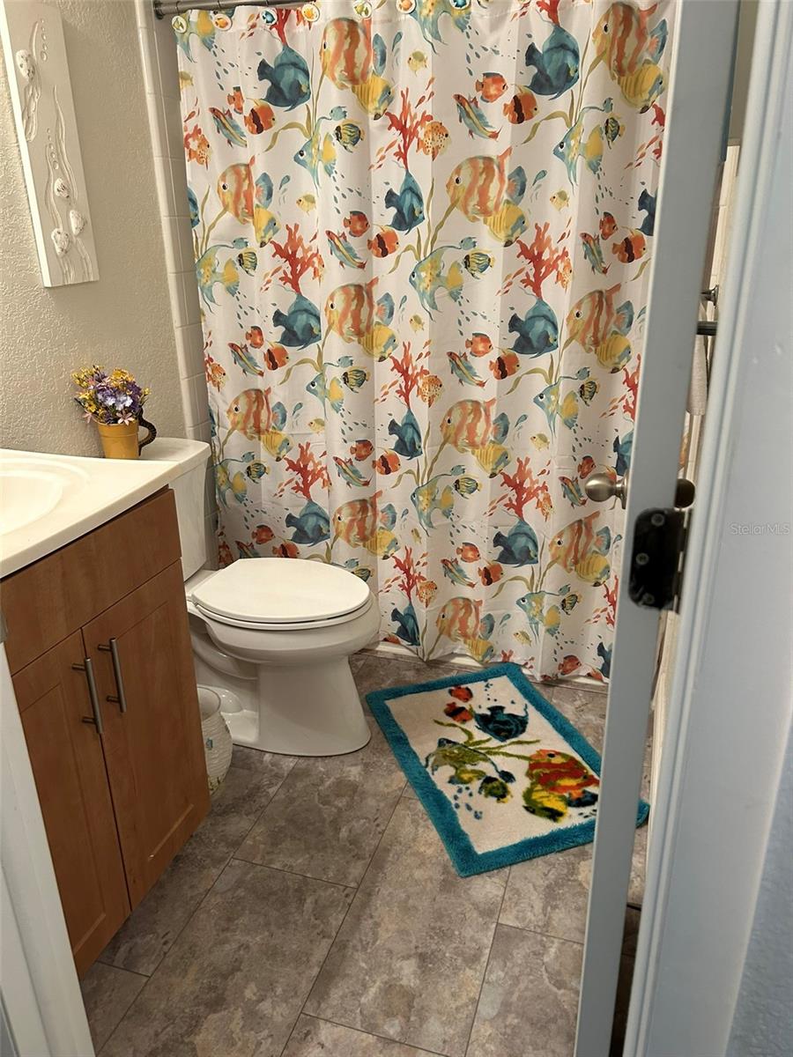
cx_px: 396
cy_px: 528
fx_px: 794
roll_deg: +0.8
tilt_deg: -21.6
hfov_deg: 53.1
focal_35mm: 26
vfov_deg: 67.3
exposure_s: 1/60
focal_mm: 5.7
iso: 160
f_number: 1.5
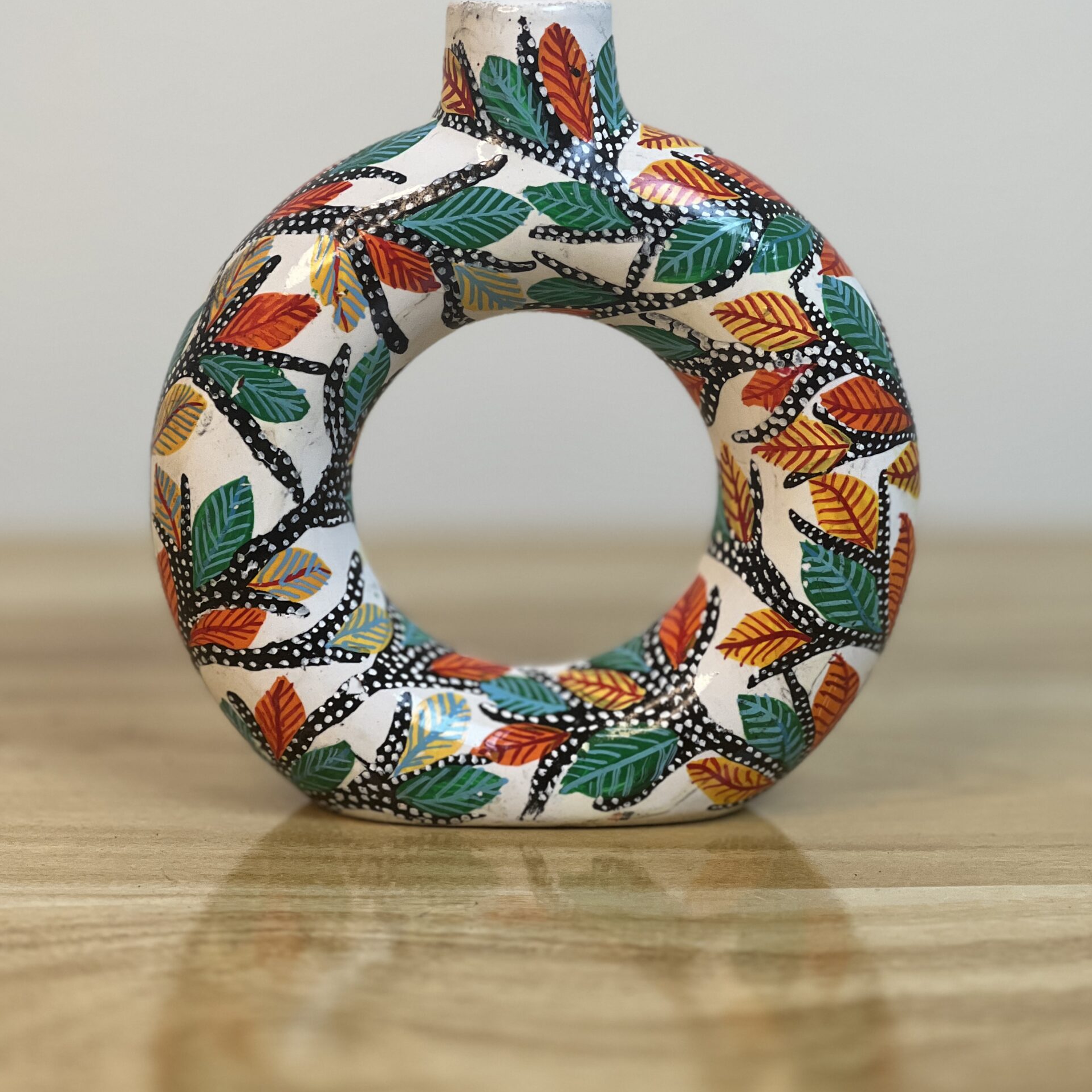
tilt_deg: -8.9
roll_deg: -0.9
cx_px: 546
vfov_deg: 19.1
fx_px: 3248
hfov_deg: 19.1
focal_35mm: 91
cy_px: 436
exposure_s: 1/100
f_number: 2.8
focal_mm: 9
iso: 160
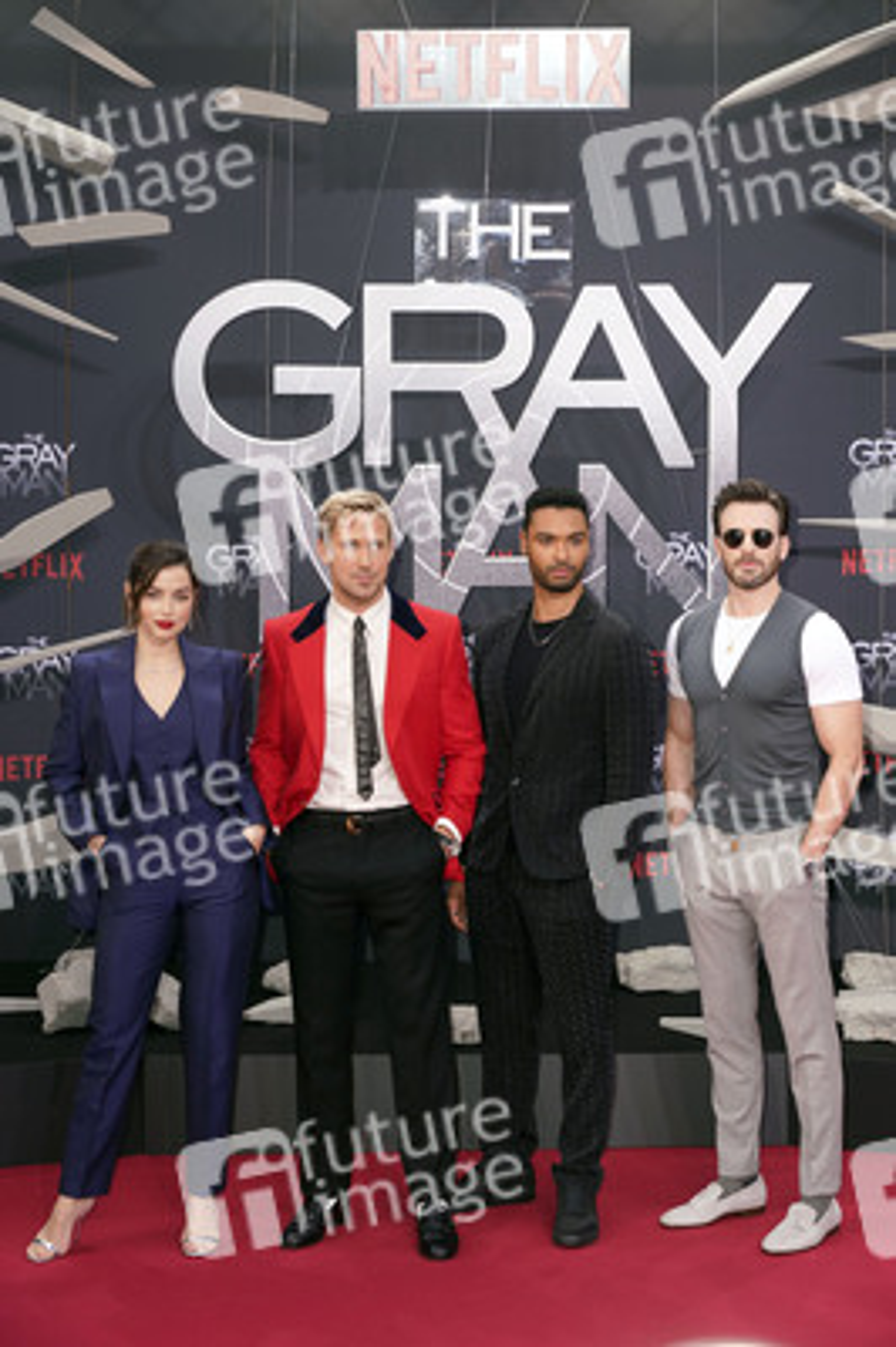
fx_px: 2655
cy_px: 674
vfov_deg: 28.5
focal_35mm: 71
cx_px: 448
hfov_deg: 19.2
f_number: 8
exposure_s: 1/160
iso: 320
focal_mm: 71
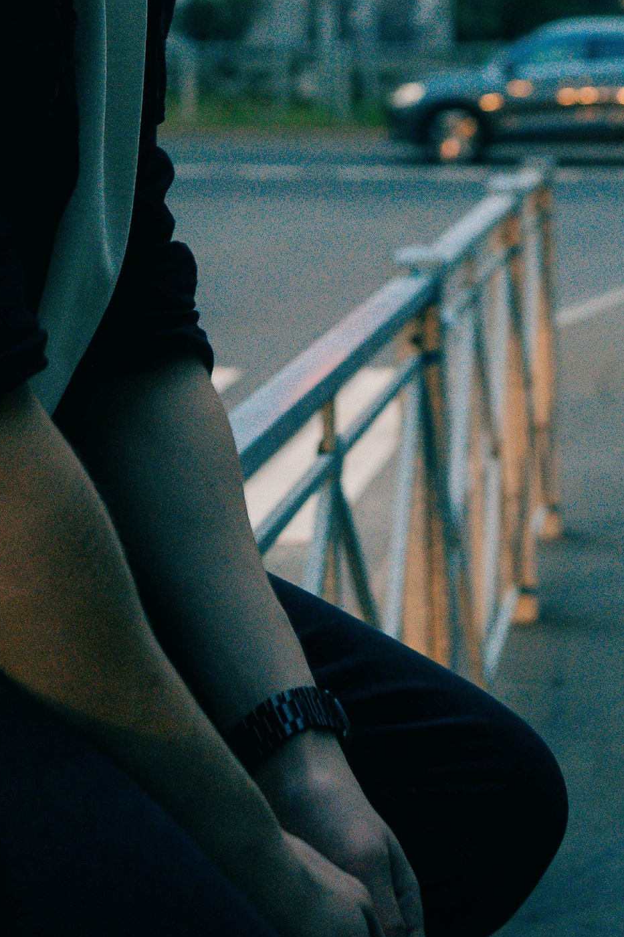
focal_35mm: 96
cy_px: -324
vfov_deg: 19.4
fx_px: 2496
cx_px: 225
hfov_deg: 14.2
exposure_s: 1/160
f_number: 2.8
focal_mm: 35
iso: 1600
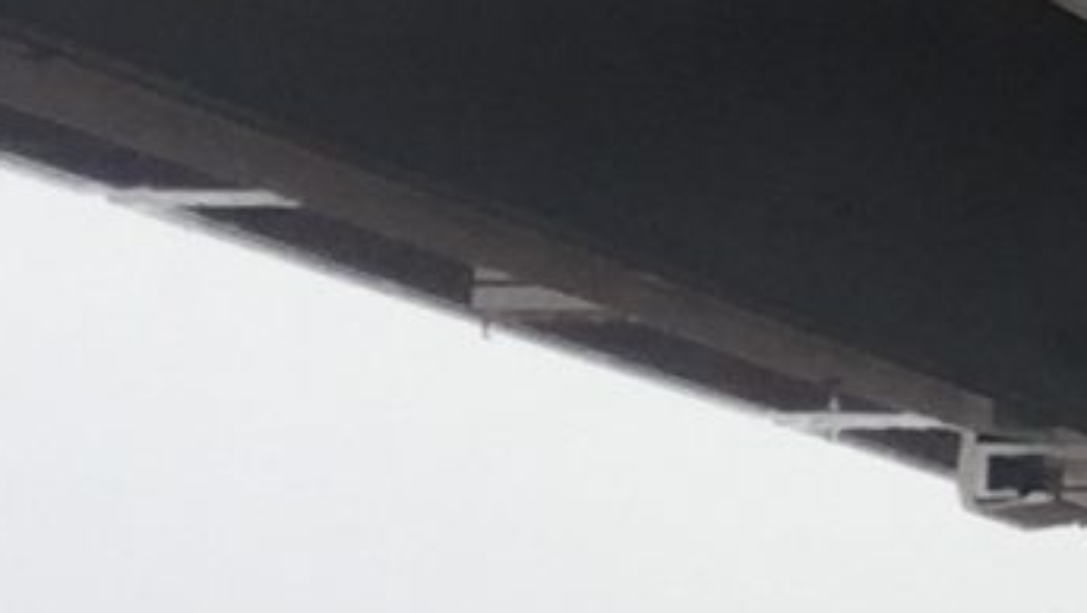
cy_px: 297
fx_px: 6778
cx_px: 3470
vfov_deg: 5.2
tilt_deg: +6.9
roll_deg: -1.3
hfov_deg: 7.7
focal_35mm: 235
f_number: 2.2
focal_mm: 4.15
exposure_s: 1/760
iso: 32
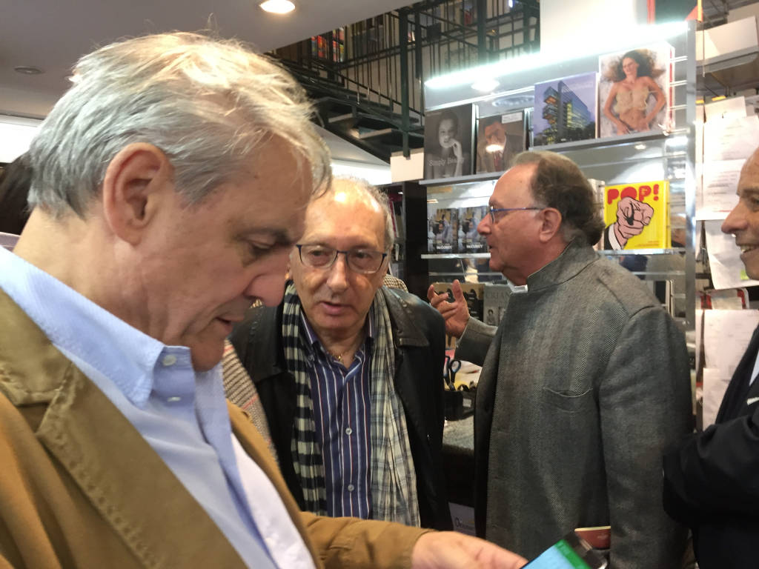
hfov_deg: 61.7
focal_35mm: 29
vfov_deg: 48.2
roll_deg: +1.6
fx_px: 636
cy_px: 284
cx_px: 380
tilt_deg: -0.7
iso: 160
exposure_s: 1/33
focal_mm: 4.15
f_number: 2.2
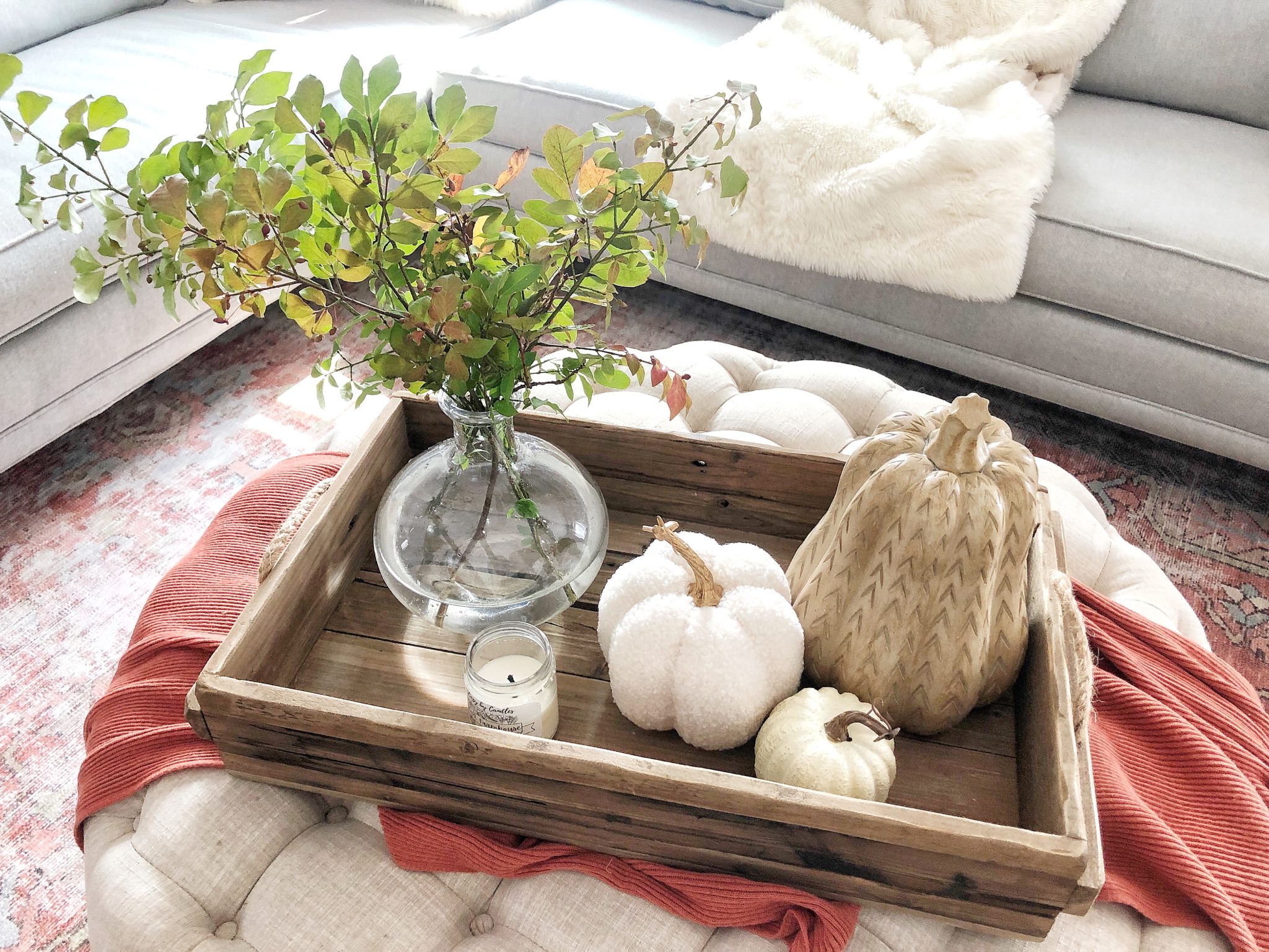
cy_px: 476
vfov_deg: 49.7
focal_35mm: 28
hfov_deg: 63.4
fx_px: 1026
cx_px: 634
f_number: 1.8
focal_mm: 3.99
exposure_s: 1/15
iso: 40
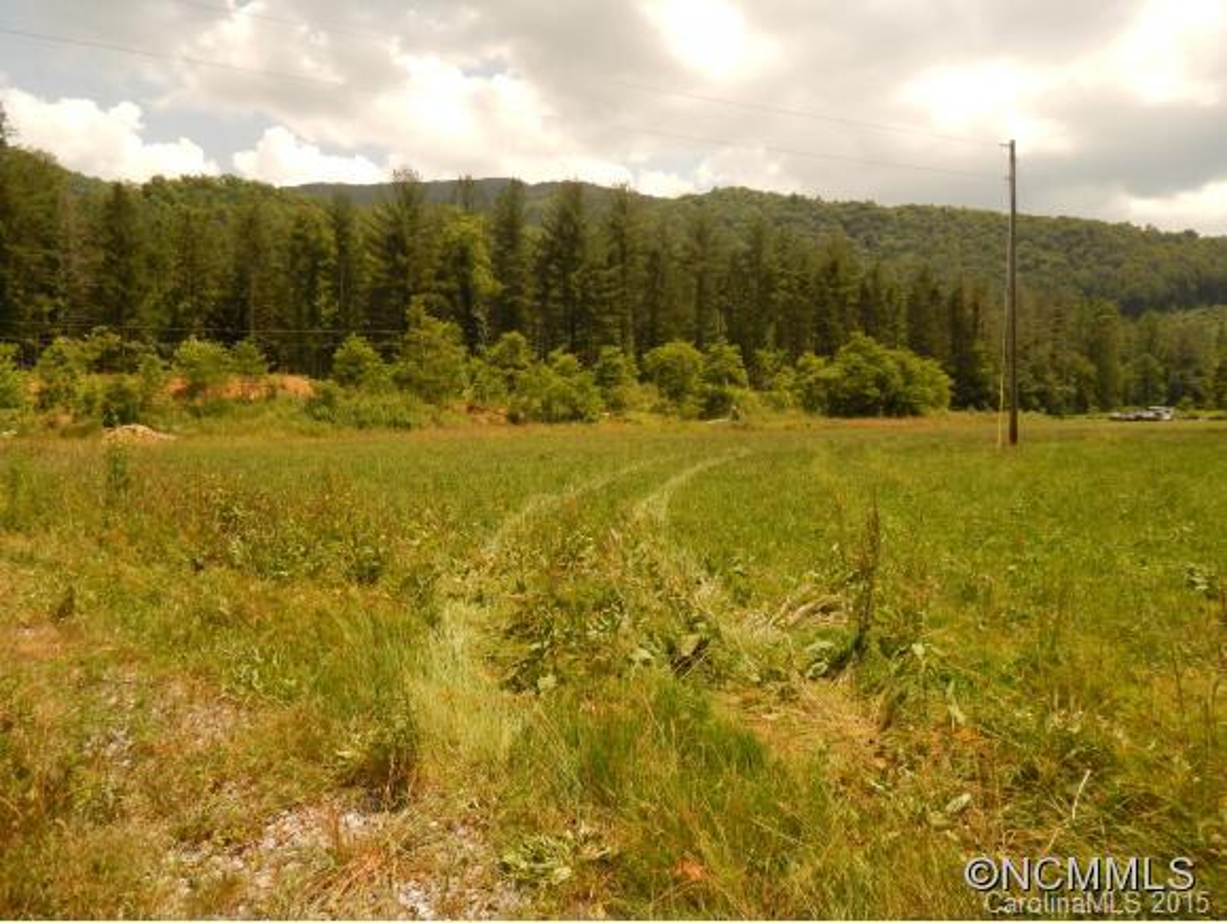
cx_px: 614
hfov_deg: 73.9
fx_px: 816
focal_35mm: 23
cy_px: 462
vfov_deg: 59.0
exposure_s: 1/1500
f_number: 6
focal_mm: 4
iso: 400
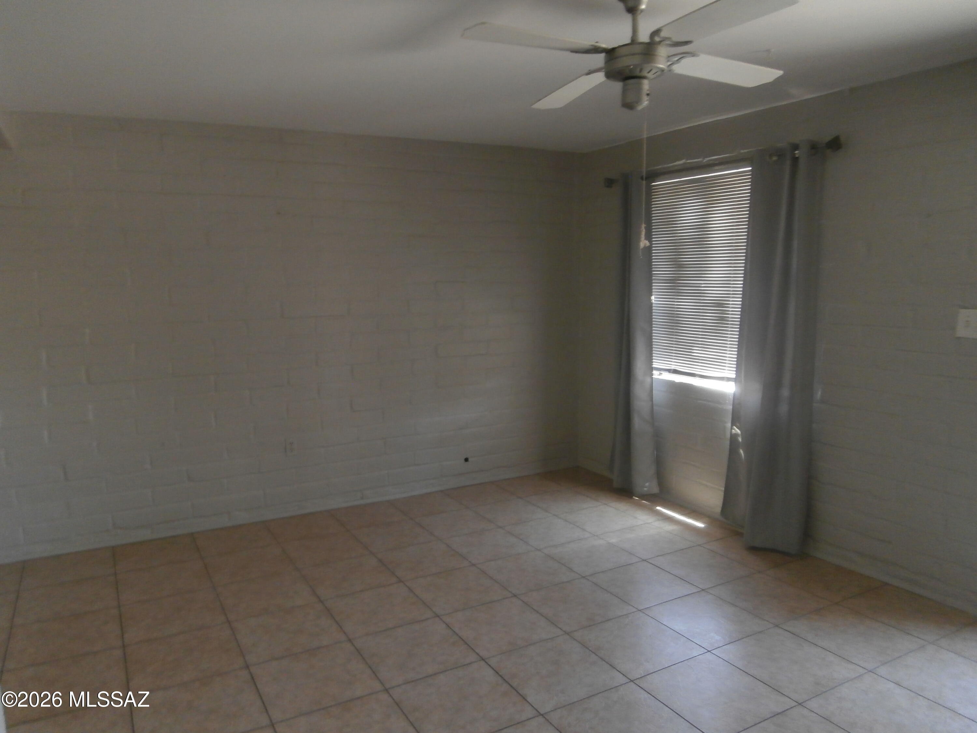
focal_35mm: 24
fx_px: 677
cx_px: 488
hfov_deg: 71.6
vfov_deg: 56.8
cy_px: 366
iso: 320
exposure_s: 1/30
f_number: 3
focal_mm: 4.2
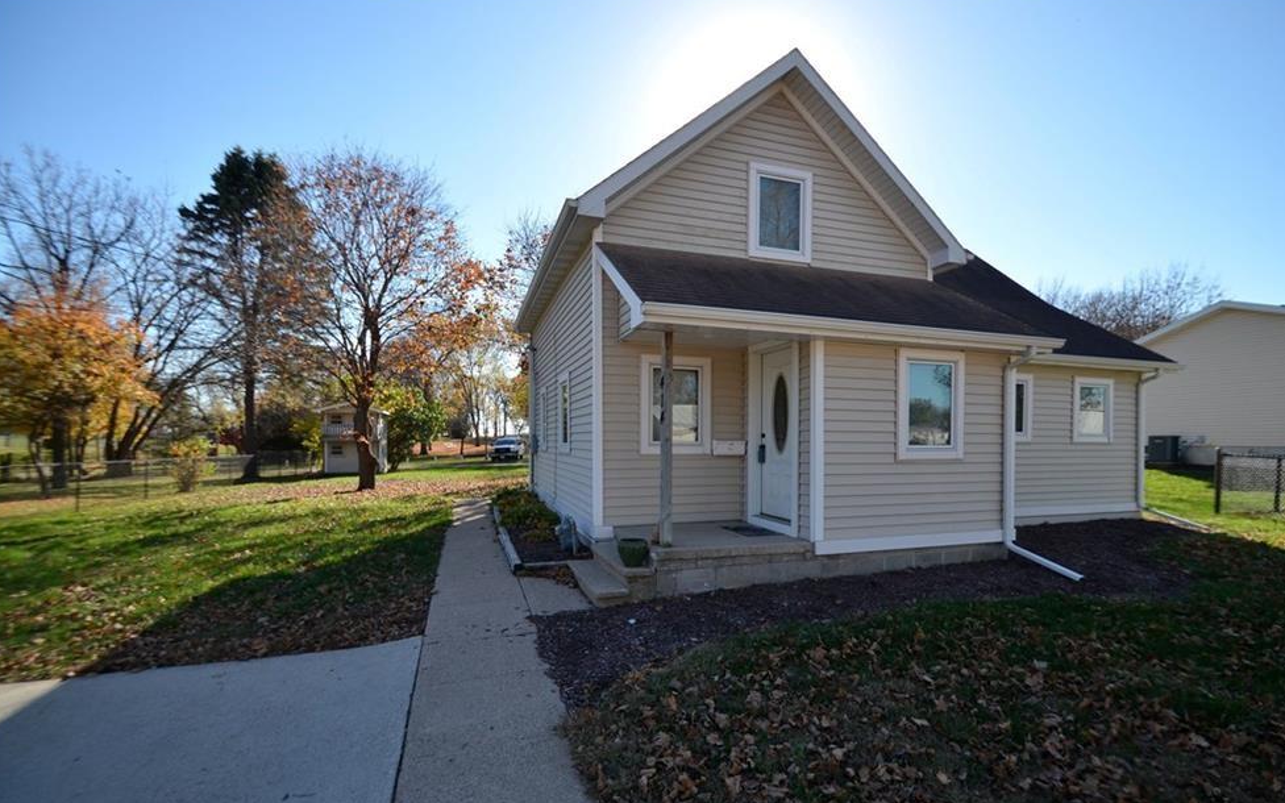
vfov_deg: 71.2
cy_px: 431
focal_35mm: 16
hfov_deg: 97.8
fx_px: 560
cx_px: 662
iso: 250
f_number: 3.5
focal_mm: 10
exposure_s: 1/2000
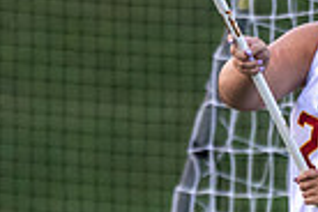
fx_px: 28909
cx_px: 484
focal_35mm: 3273
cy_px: 454
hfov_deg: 0.6
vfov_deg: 0.4
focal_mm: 400
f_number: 2.8
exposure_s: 1/1250
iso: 1600
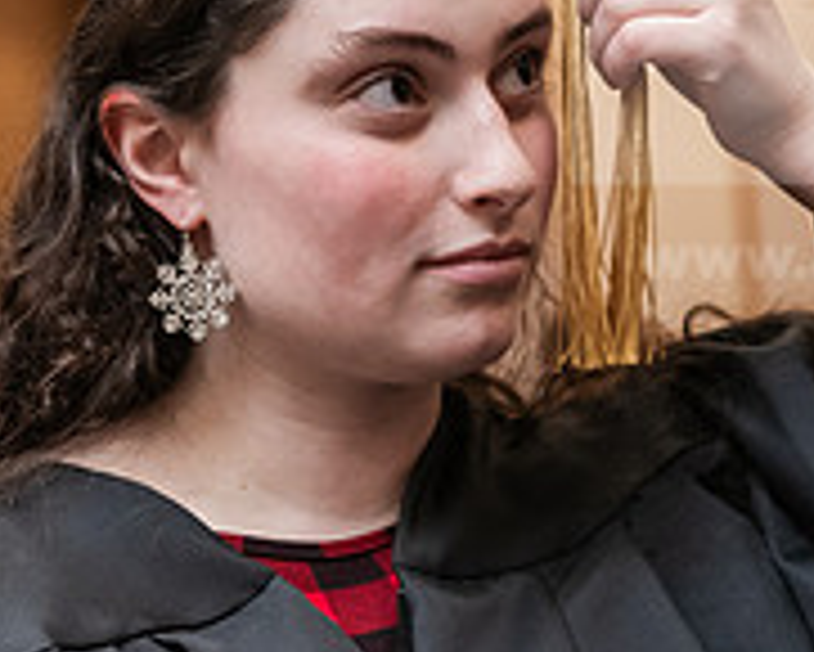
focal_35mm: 135
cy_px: 353
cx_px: 436
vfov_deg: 11.4
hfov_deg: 14.3
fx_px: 3254
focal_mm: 45
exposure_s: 1/160
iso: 2000
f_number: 3.2
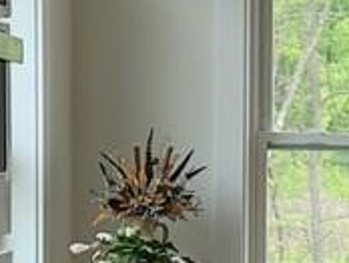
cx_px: 788
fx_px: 1484
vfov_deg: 10.1
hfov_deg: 11.5
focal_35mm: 147
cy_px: 221
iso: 50
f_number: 1.8
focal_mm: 7
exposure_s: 1/120
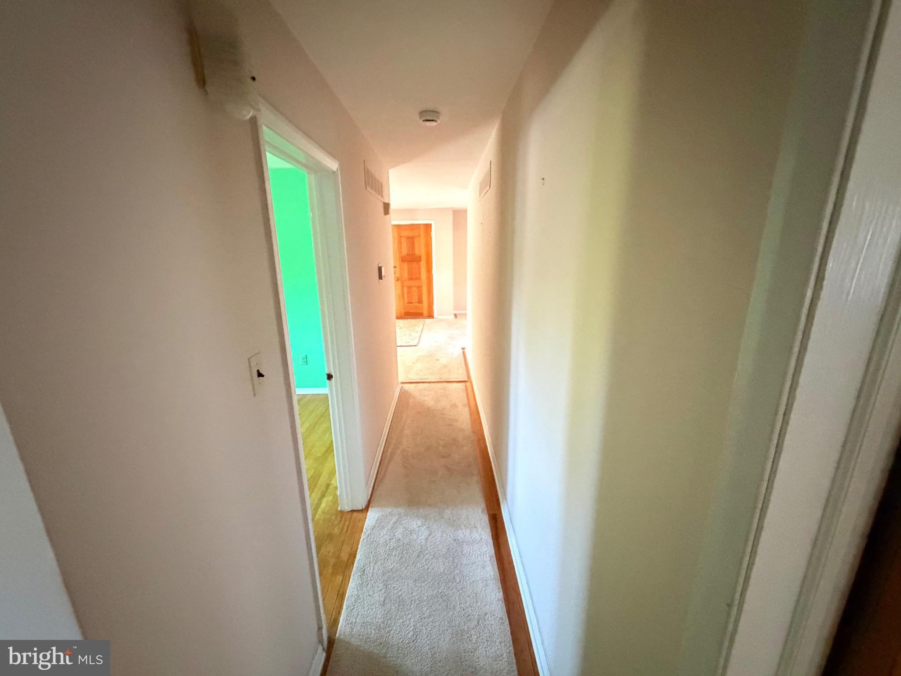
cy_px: 338
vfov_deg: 85.7
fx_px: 364
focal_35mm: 14
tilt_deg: -15.6
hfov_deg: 102.1
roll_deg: +2.2
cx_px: 450
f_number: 2.2
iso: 1250
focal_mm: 2.22
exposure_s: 1/60
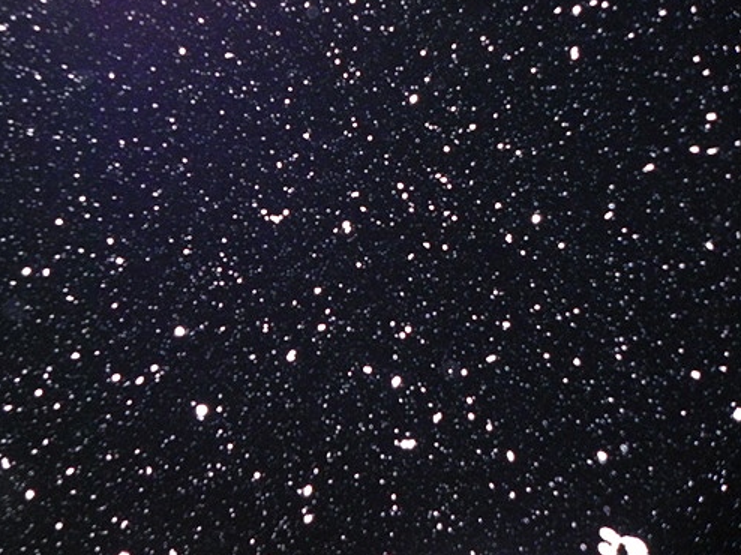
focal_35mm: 30
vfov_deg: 46.6
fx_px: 642
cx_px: 316
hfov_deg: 59.7
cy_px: 238
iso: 800
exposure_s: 1/30
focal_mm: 4.6
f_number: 2.8
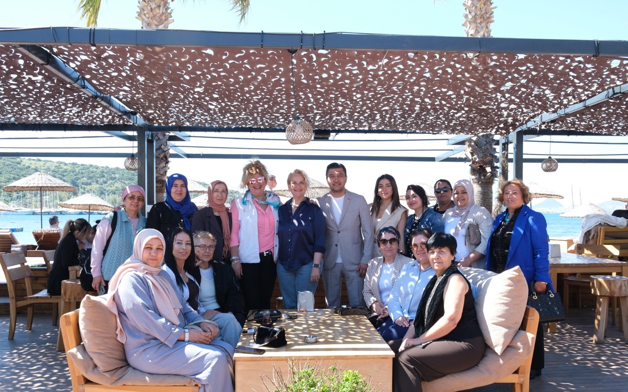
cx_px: 315
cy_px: 212
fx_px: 513
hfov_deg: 62.9
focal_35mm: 30
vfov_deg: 41.8
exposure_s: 1/125
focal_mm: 19.4
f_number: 9
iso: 400
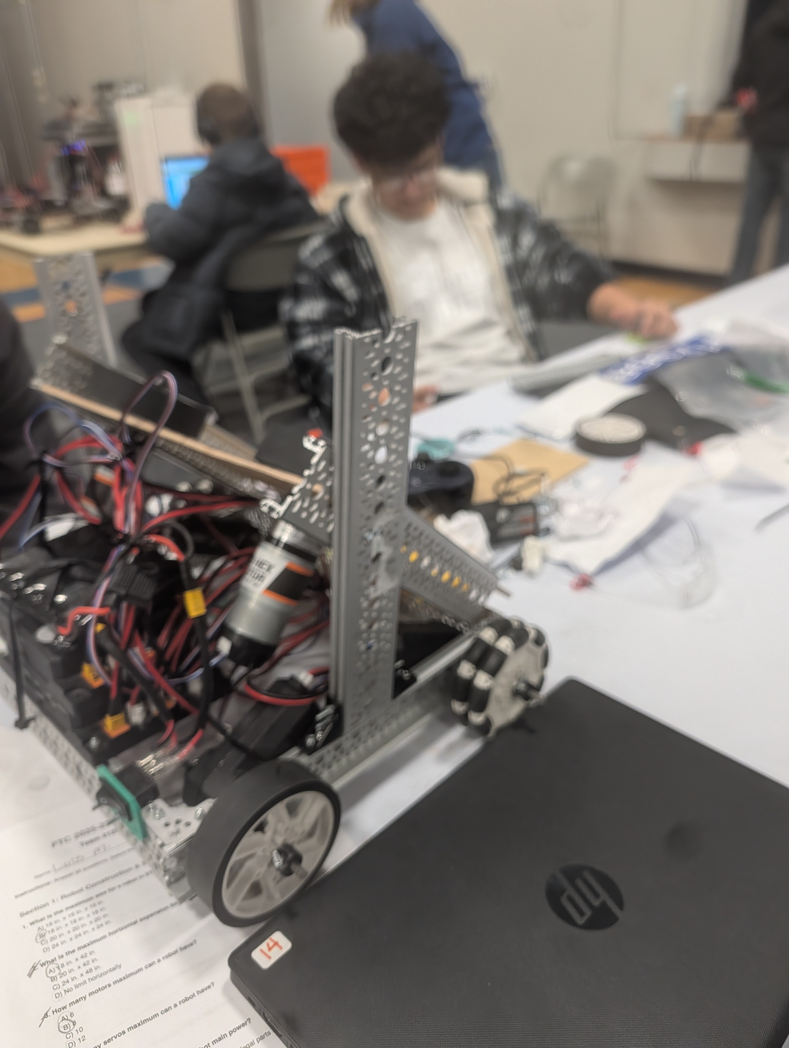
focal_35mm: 24
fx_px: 728
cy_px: 524
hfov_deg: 56.9
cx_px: 394
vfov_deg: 71.5
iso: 390
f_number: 1.68
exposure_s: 1/120
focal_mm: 6.9
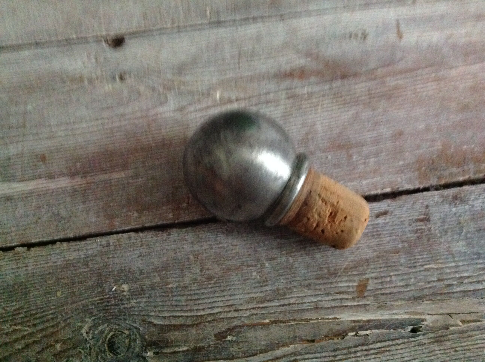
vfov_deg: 40.6
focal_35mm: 35
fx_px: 490
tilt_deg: -71.8
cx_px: 242
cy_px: 181
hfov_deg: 52.7
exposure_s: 1/15
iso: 800
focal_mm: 4.28
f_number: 2.4
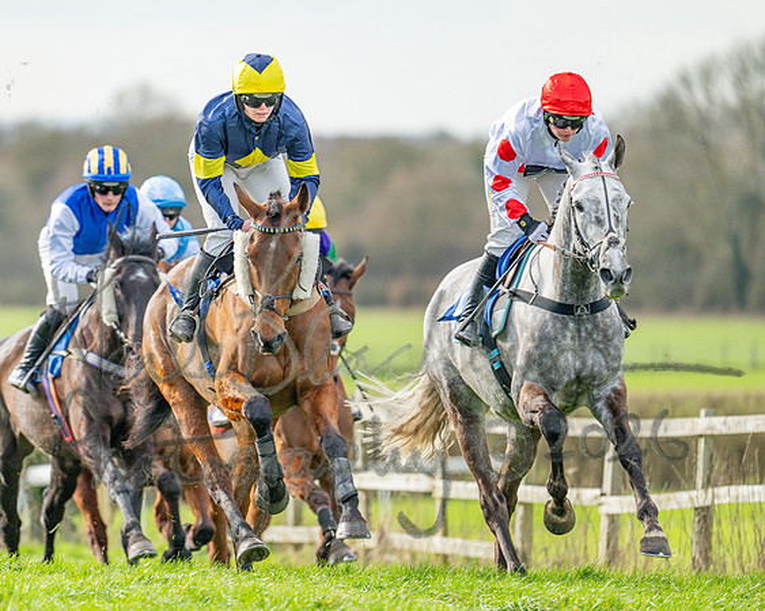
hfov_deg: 3.8
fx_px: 11679
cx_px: 240
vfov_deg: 3.0
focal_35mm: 516
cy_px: 261
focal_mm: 400
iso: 500
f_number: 4.5
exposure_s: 1/1600
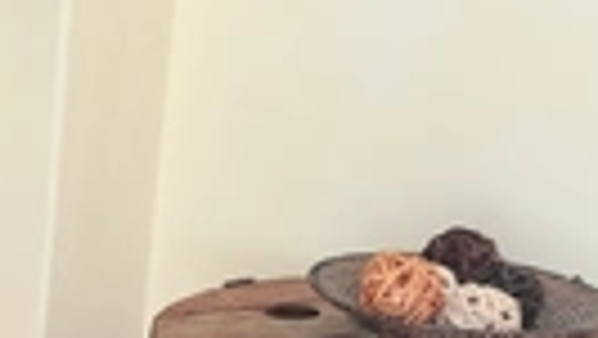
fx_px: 1539
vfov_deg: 12.3
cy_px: 383
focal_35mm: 97
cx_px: -292
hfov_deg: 19.3
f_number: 1.8
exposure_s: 1/50
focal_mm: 4
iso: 50
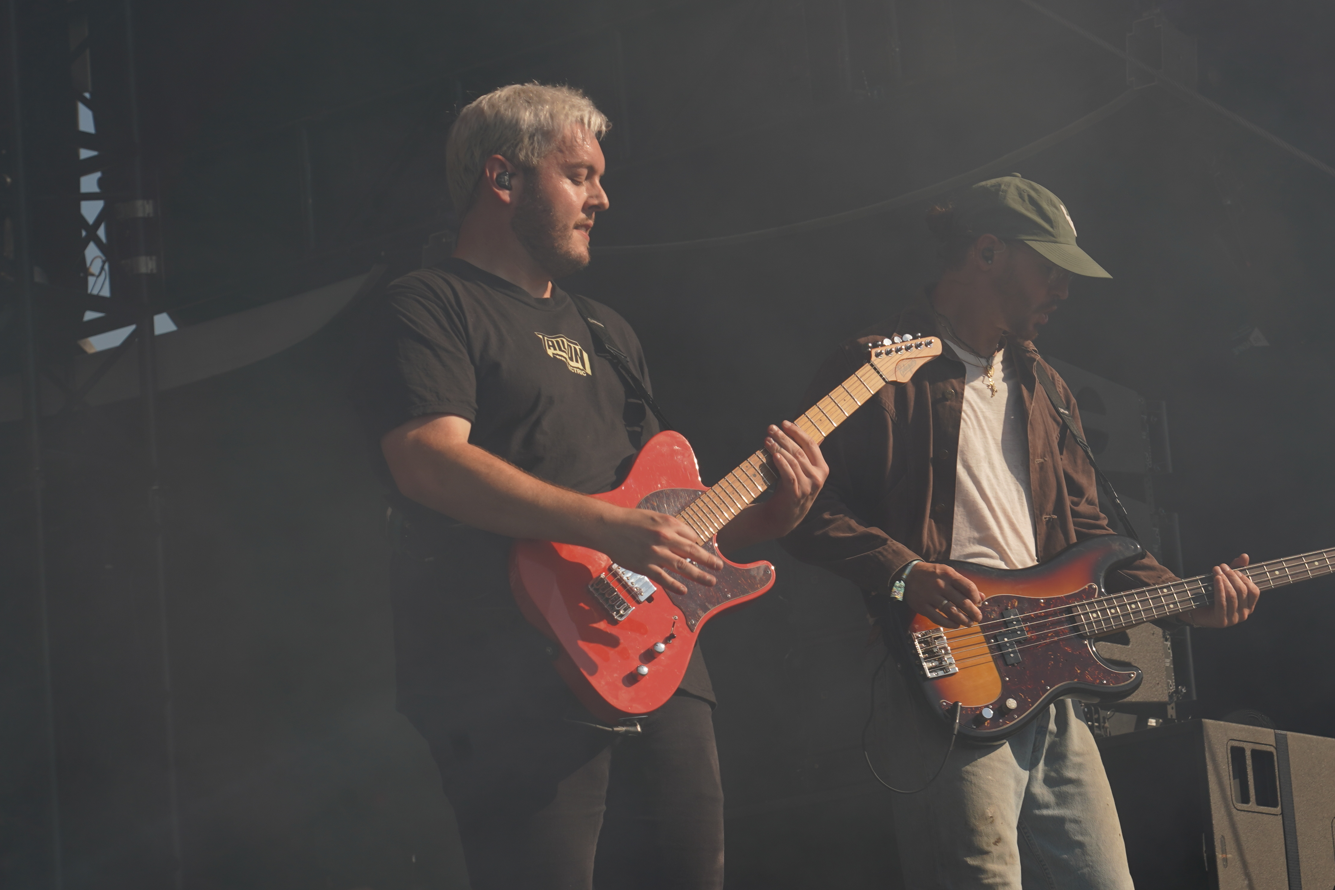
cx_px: 858
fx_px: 5229
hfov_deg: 14.5
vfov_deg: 9.7
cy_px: 501
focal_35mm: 141
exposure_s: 1/500
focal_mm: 105
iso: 100
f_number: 8
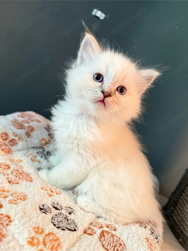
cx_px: 94
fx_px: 174
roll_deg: -28.1
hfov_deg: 56.8
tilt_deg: -5.5
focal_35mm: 24
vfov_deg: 71.6
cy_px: 126
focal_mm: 6.76
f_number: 1.78
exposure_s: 1/50
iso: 800
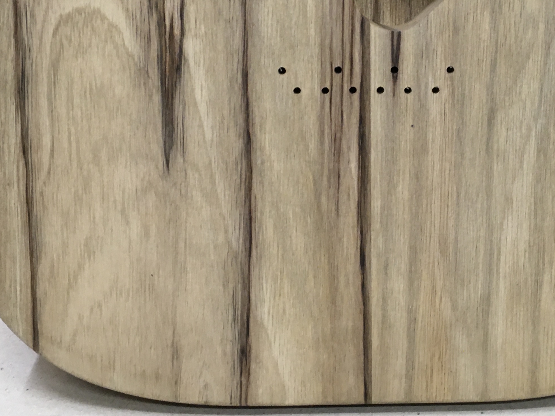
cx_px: 379
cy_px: 87
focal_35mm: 59
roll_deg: -2.9
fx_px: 946
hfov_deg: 32.4
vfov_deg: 24.4
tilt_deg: -17.9
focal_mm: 4.15
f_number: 2.2
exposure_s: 1/33
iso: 125
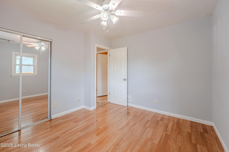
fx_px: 89
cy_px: 76
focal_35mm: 14
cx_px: 114
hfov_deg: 104.3
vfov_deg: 81.2
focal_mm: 14
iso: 100
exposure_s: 1/20
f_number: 11
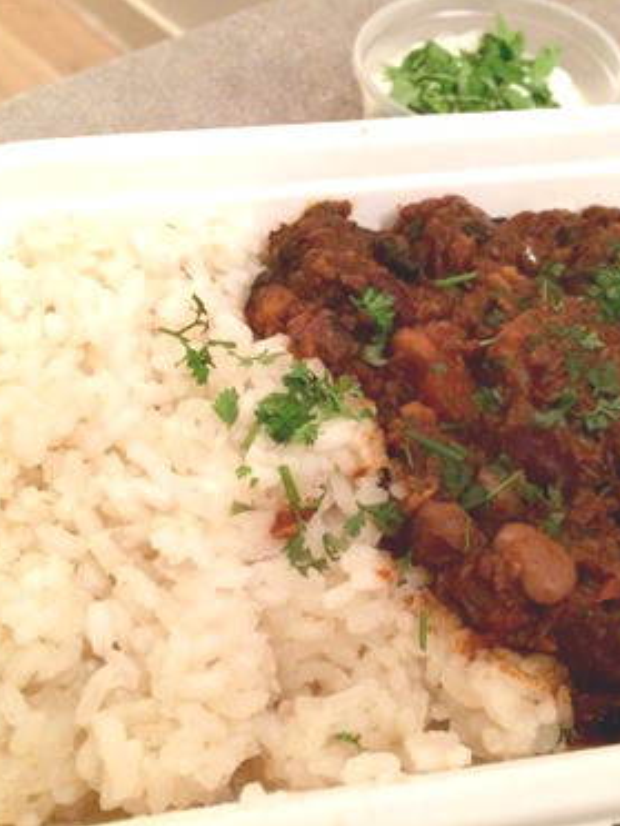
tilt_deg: -50.1
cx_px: 380
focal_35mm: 39
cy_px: 412
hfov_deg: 36.6
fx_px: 931
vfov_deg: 47.9
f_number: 2.2
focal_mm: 4.15
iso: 320
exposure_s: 1/15
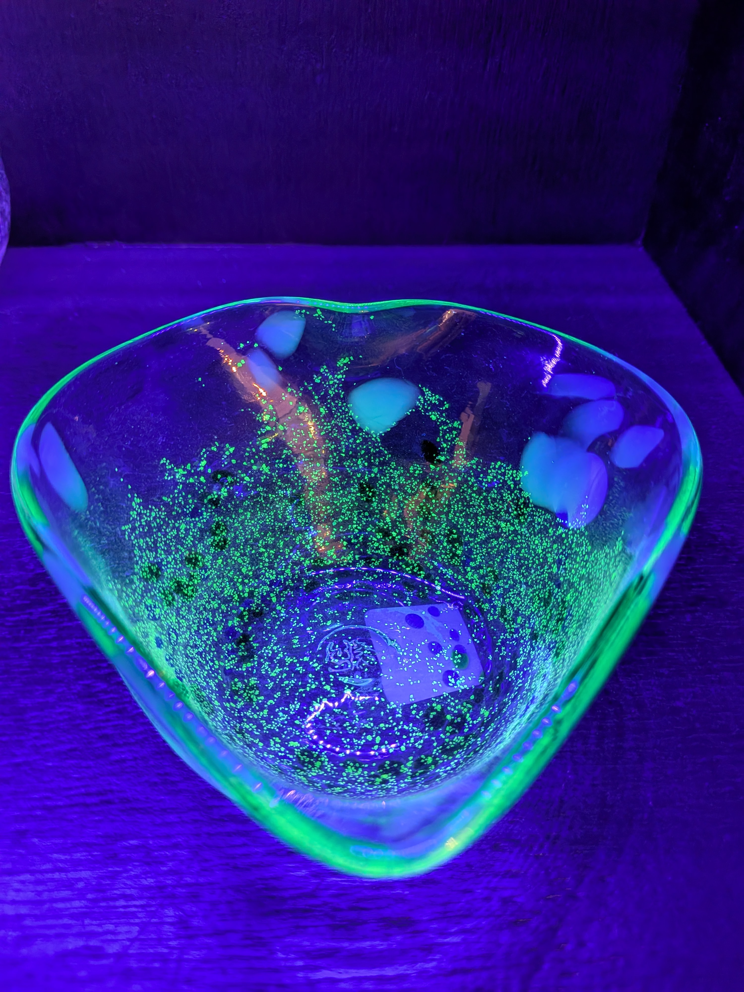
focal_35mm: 24
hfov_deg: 56.8
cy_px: 496
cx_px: 372
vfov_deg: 71.6
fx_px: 688
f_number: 1.7
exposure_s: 1/60
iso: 298
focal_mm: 4.53
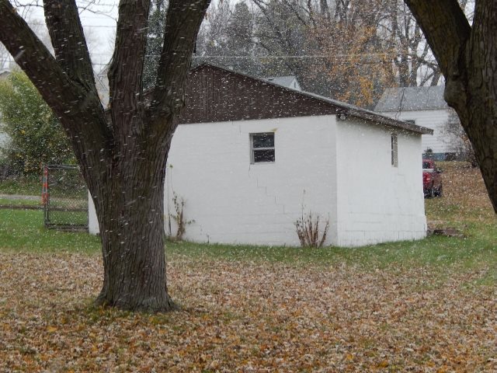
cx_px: 248
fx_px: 1350
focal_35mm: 94
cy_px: 186
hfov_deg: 20.9
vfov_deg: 15.7
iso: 125
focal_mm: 16.6
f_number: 4.4
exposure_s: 1/80
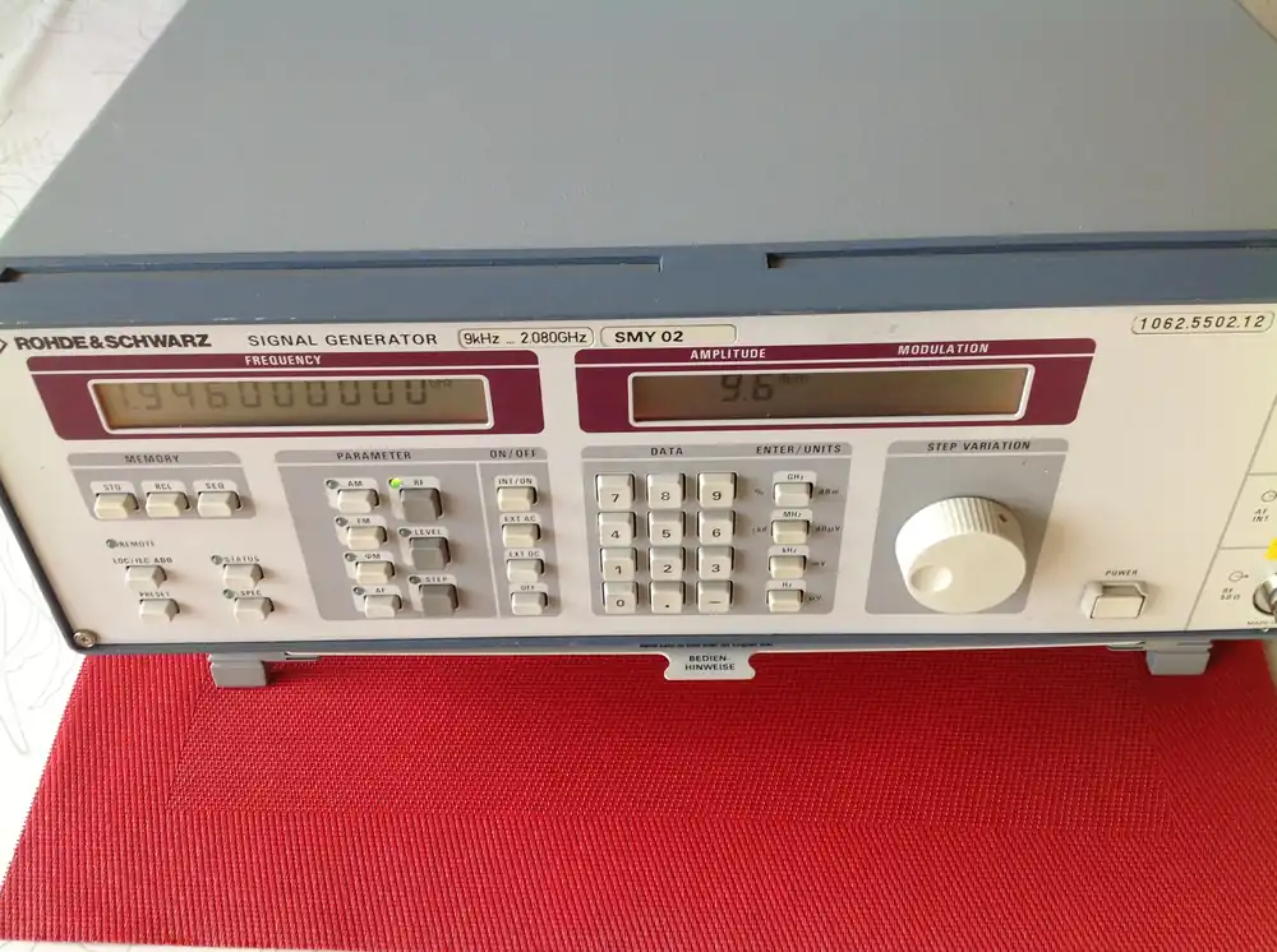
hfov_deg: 52.7
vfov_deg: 40.6
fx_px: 1289
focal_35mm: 35
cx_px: 638
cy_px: 476
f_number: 2.4
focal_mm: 4.28
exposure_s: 1/60
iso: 64
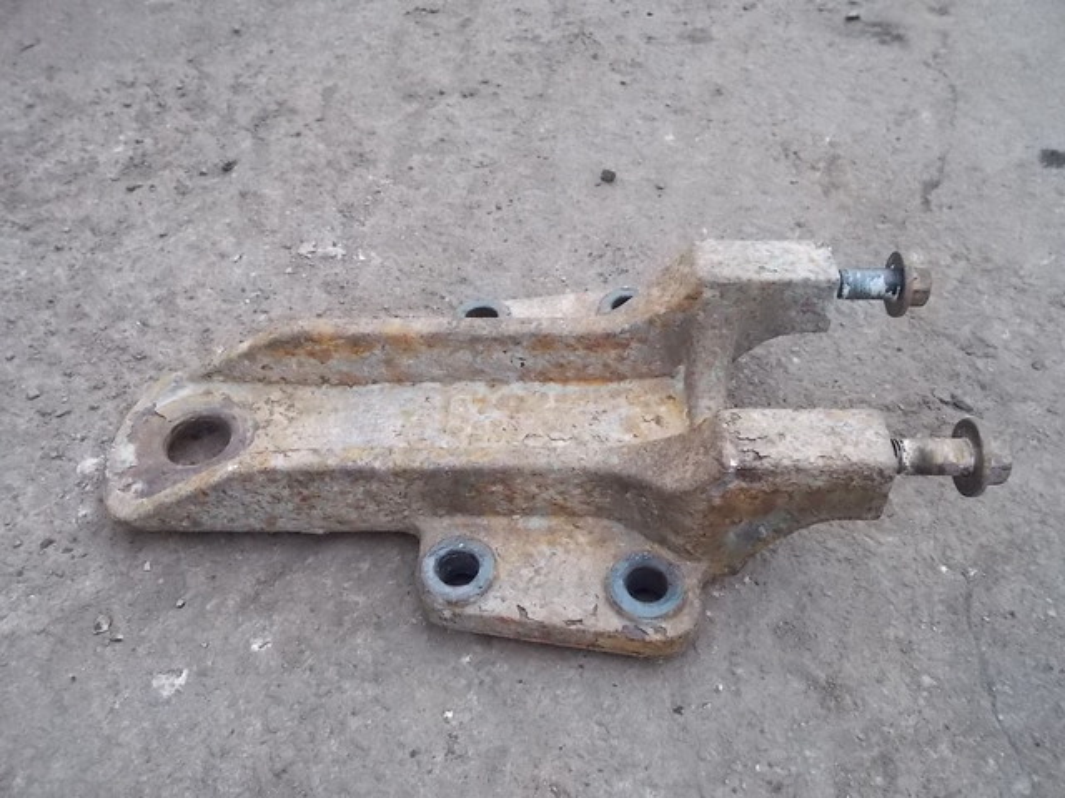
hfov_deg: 61.7
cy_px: 399
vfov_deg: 48.2
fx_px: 892
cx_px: 532
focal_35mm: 29
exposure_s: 1/200
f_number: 3.3
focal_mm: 4.1
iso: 400
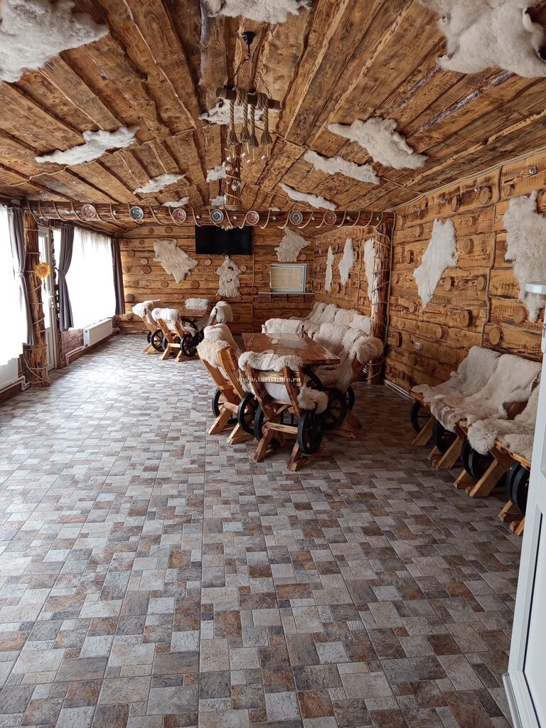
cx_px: 273
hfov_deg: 56.8
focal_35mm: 24
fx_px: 505
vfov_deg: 71.6
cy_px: 364
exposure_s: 1/50
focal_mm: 5.24
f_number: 1.7
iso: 303
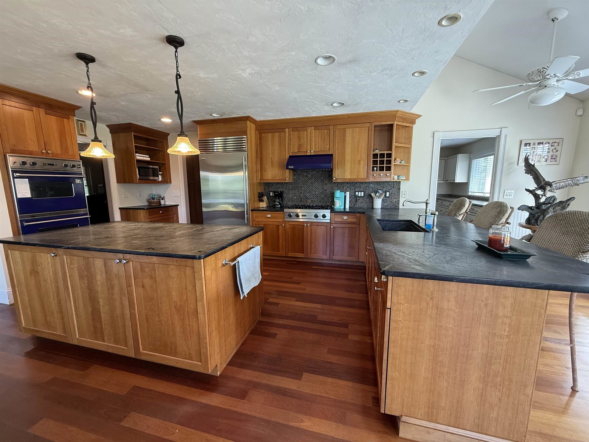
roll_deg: +0.7
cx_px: 294
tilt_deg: -8.8
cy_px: 221
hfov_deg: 102.1
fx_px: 238
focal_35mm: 14
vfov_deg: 85.7
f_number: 2.2
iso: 250
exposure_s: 1/60
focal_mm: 2.22
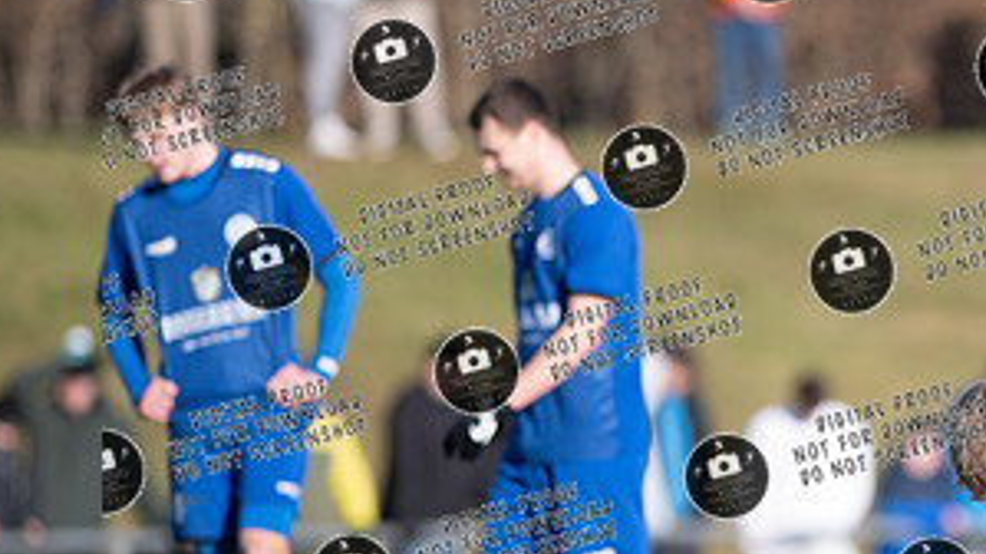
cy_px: 402
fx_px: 18584
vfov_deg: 1.7
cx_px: 1034
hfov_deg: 3.0
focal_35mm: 711
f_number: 3.2
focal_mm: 300
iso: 125
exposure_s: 1/1600
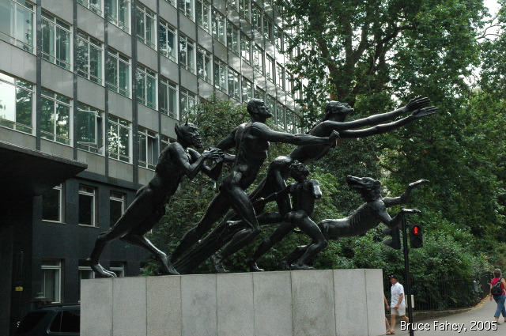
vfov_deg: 25.7
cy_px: 168
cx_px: 253
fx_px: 737
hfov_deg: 37.9
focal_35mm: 52
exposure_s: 1/250
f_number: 10
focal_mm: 35
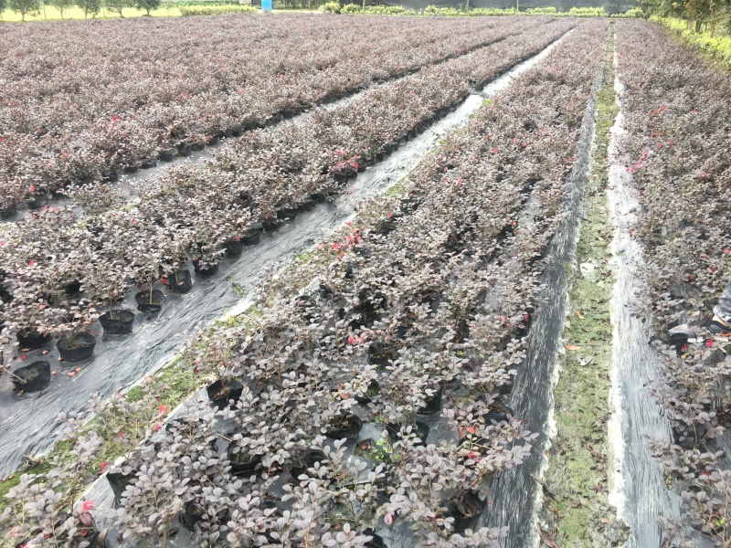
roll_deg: -1.0
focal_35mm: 29
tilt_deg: -24.0
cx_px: 366
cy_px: 274
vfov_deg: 48.2
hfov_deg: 61.7
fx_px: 612
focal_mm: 4.15
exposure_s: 1/100
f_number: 2.2
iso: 40
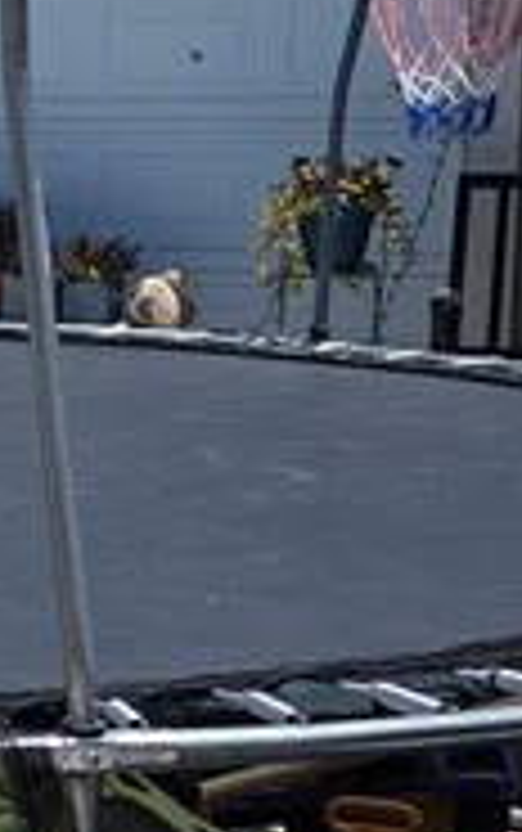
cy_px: 396
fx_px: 3066
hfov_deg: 7.7
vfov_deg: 15.5
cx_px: -1341
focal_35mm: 135
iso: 80
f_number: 1.7
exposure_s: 1/7626
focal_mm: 6.3
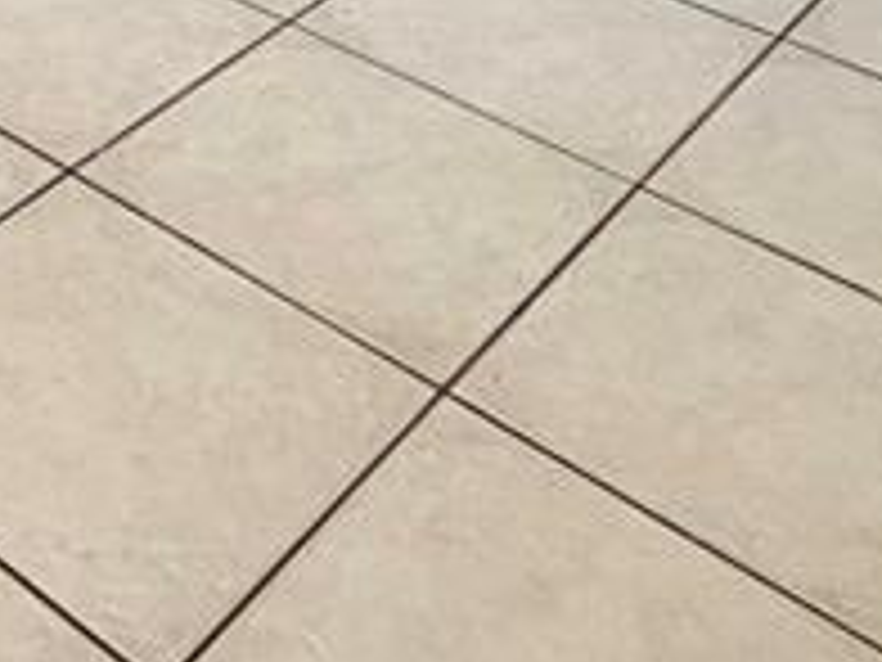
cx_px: -130
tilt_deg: -8.9
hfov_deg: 24.5
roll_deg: -1.0
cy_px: -698
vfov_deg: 15.6
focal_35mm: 73
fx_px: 1860
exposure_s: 1/120
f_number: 2.2
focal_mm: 2.22
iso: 250
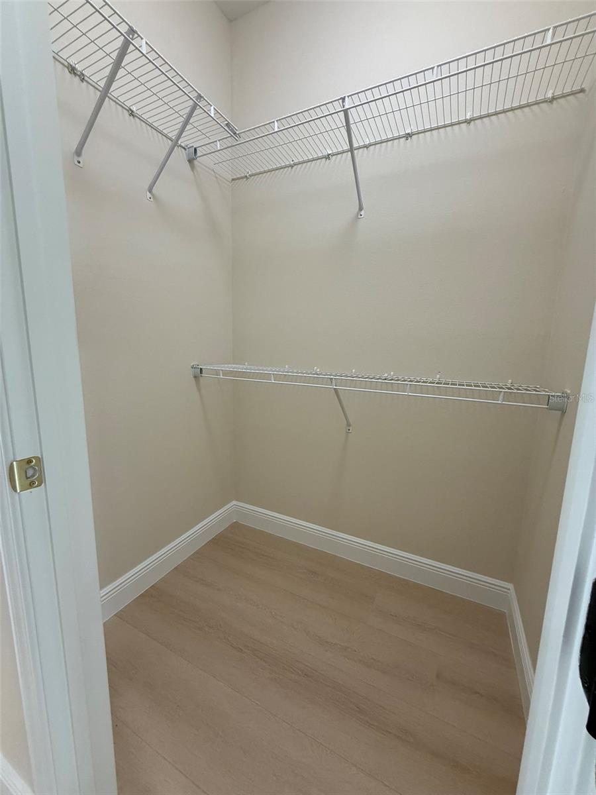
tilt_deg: -10.1
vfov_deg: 102.1
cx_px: 298
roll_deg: -2.3
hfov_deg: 85.7
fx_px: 321
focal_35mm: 14
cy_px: 398
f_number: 2.2
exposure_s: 1/120
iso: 200
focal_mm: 2.22
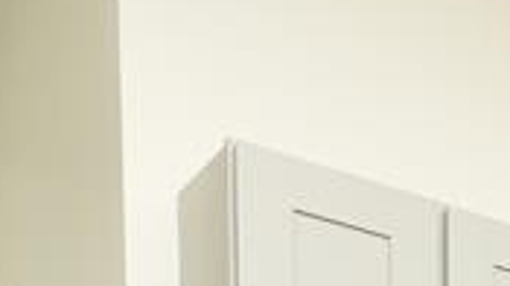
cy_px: 859
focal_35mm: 92
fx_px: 1243
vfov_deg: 9.9
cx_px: 1192
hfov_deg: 15.0
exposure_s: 1/60
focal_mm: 10
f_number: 5
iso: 400
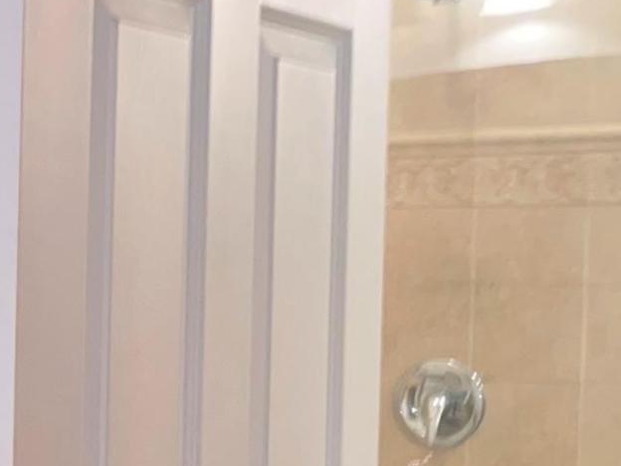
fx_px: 2153
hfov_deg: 14.6
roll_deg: -0.4
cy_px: 480
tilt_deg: -2.4
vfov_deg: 12.2
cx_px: -454
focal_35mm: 120
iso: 80
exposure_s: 1/15
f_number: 1.6
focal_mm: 4.2
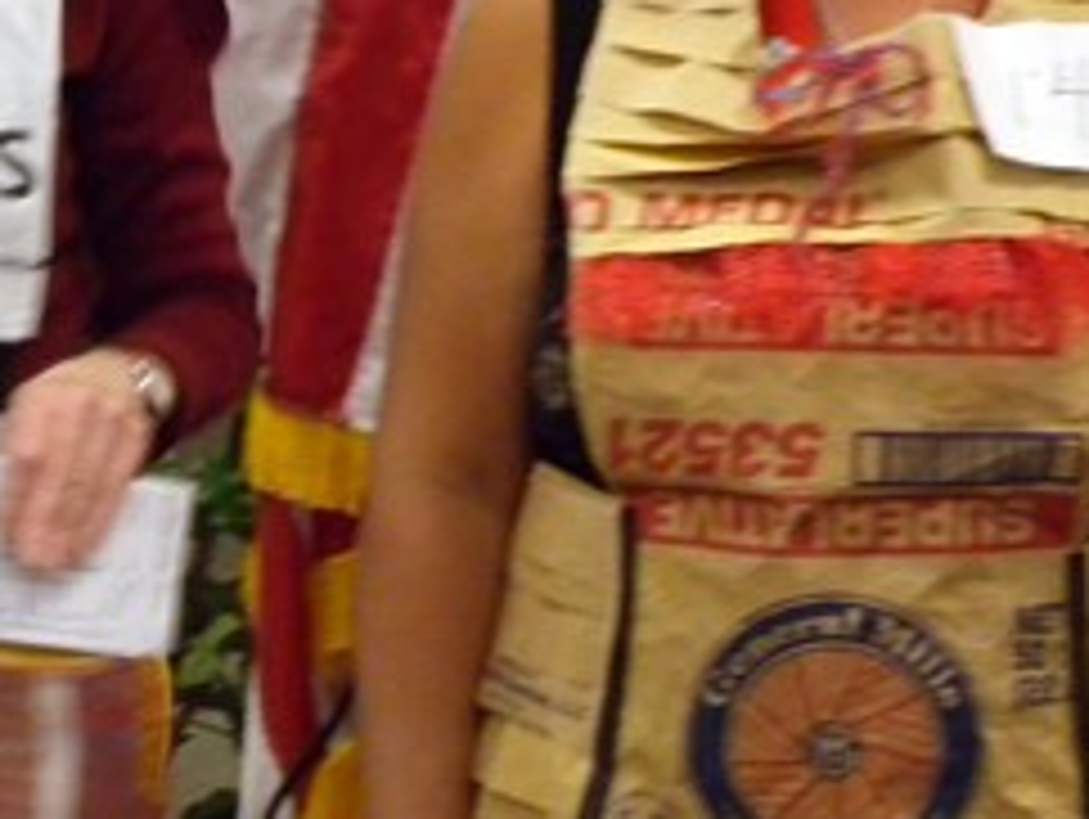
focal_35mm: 296
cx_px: -108
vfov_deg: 5.0
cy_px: 243
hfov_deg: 6.7
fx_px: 9321
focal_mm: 24
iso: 400
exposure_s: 1/9.7
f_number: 5.9
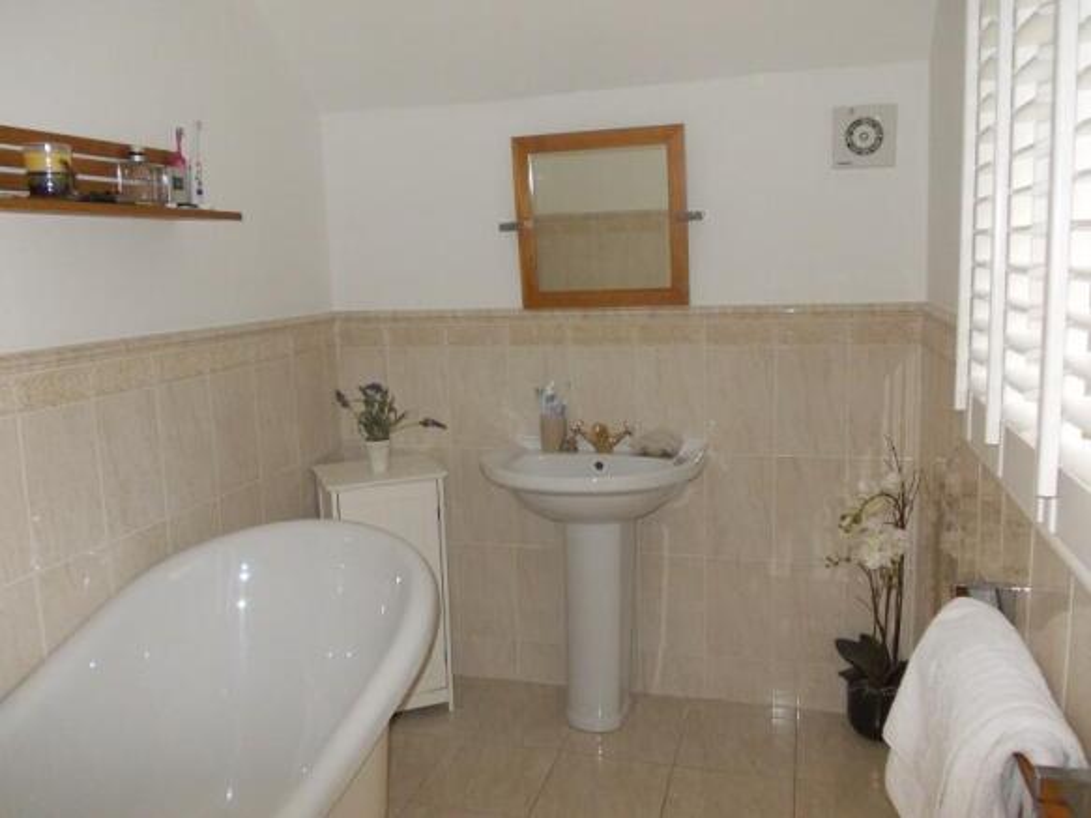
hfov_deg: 63.5
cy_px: 409
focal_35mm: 28
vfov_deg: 49.7
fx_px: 882
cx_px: 546
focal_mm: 4
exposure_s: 1/25
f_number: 2.7
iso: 200
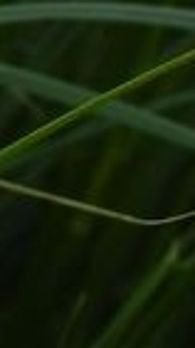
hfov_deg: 0.9
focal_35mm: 1311
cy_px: -306
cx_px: -506
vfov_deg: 1.6
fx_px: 12087
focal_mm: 37.7
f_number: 5
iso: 160
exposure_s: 1/25
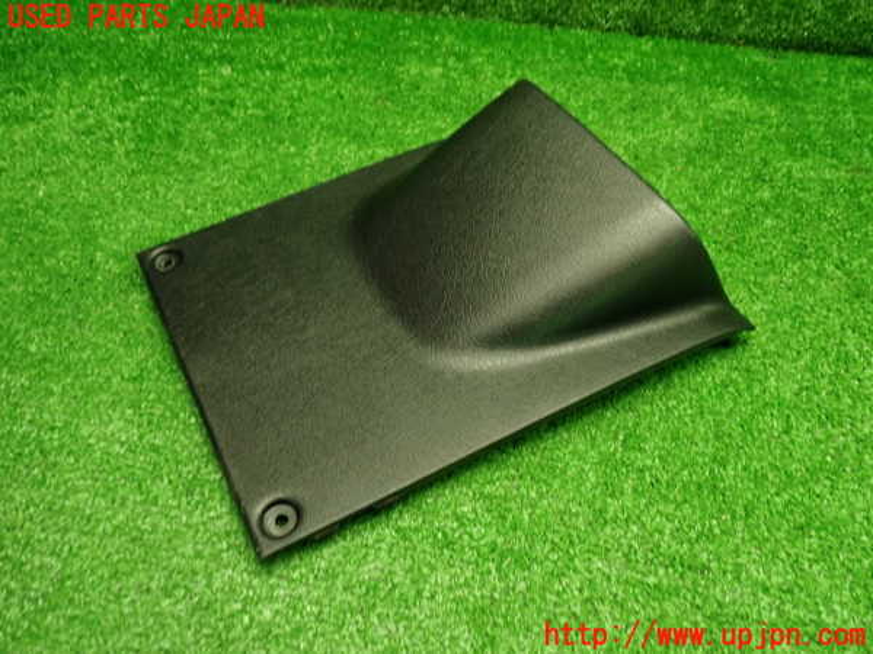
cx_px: 436
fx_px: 757
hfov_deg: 60.0
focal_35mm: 30
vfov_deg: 46.8
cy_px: 327
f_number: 2.3
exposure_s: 1/30
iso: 200
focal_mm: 5.4
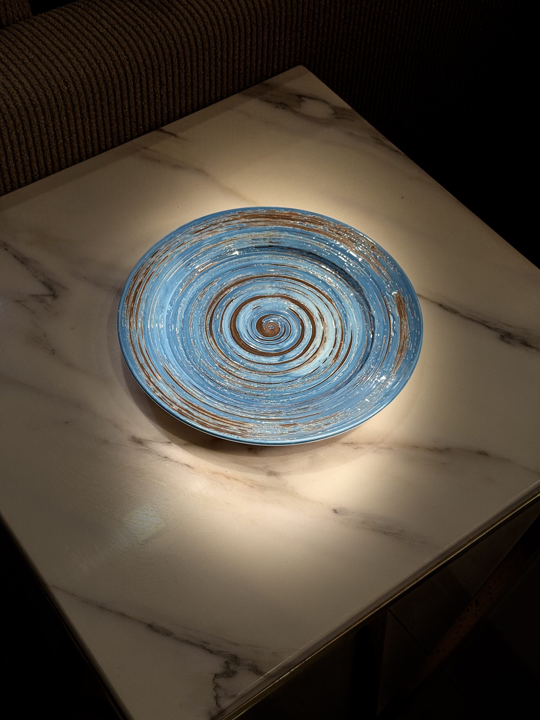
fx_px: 998
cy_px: 360
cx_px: 270
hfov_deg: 30.3
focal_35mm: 48
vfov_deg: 39.7
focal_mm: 6.86
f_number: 1.78
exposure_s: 1/60
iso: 160
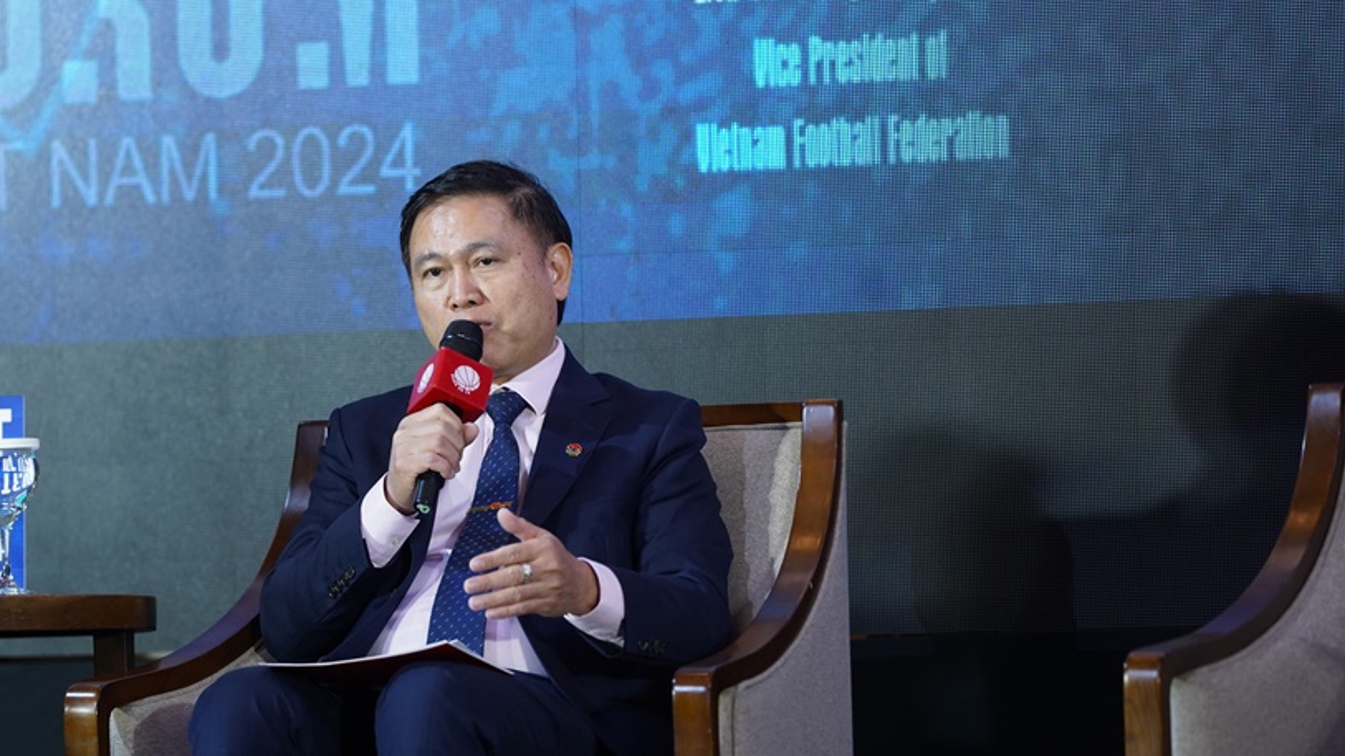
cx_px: 609
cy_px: 352
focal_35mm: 232
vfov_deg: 5.2
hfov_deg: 9.3
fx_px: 8273
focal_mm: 200
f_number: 4
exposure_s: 1/250
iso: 2000
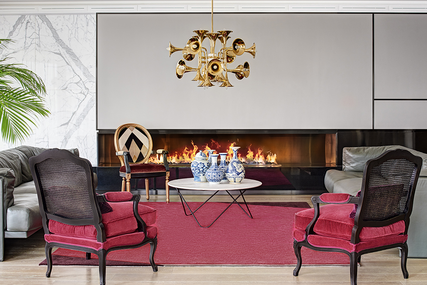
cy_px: 146
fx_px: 569
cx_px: 223
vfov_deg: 28.1
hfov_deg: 41.1
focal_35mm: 48
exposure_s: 1/3.33
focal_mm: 45
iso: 200
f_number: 8
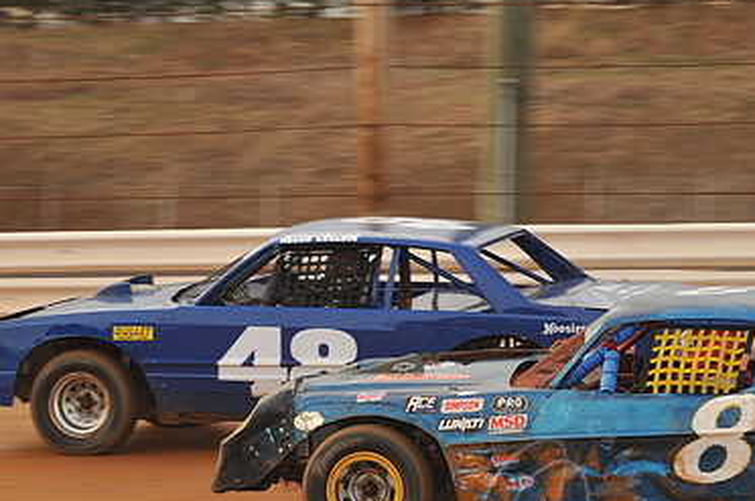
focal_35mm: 156
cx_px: 524
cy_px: 333
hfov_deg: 13.2
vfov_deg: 8.8
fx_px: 3267
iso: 400
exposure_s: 1/320
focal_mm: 100
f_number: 8
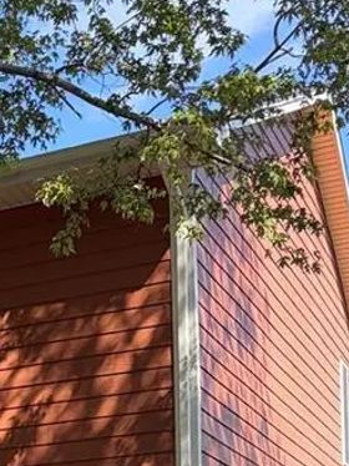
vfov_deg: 19.0
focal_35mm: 95
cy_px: 621
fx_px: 1279
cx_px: -279
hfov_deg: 13.8
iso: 64
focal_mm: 5.96
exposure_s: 1/647
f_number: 1.6
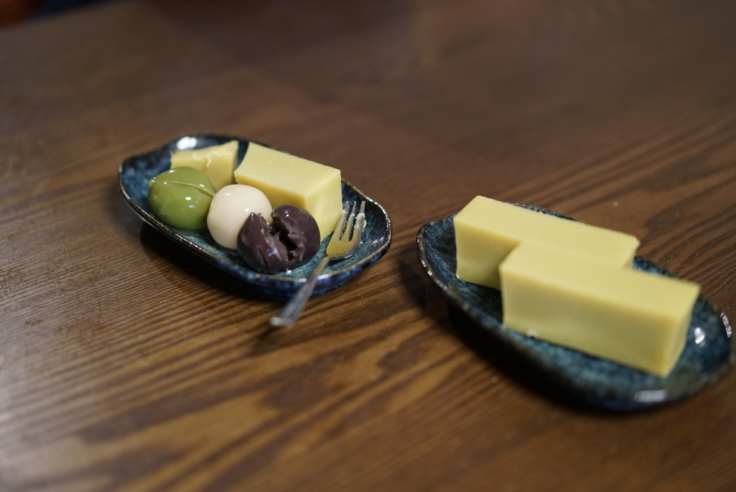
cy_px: 246
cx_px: 368
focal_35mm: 55
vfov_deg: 24.7
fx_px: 1125
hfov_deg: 36.2
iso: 1600
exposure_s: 1/60
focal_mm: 55
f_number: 2
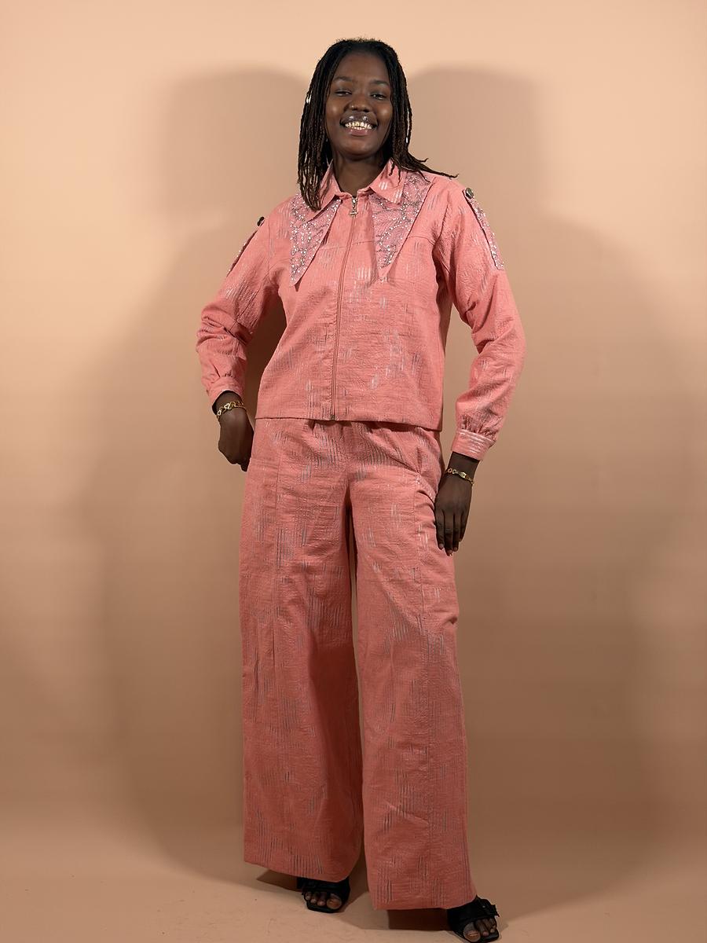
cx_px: 354
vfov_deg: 39.7
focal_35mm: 48
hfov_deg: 30.3
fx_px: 1307
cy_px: 472
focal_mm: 6.76
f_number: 1.78
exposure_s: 1/100
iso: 80
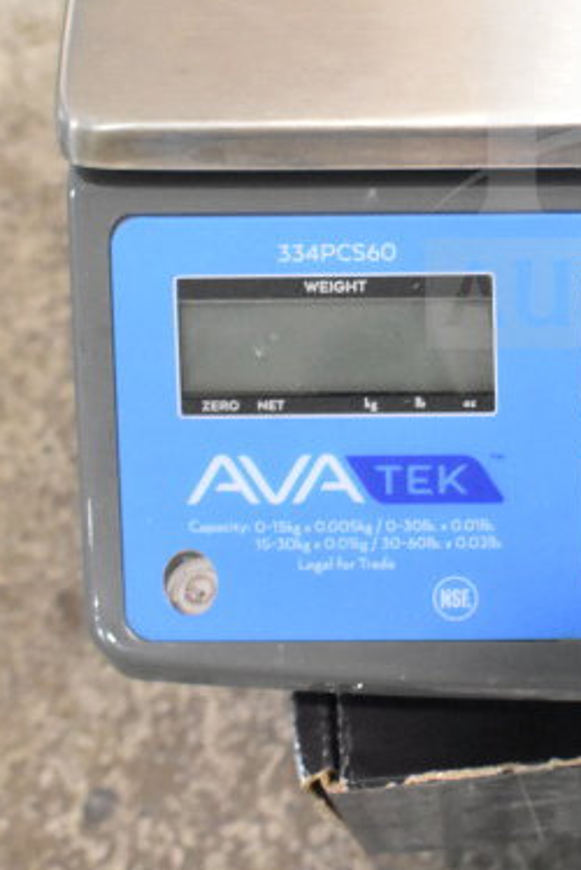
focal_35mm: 88
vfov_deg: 22.8
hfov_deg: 15.1
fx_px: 2126
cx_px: 686
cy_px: 164
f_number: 6.3
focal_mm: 24
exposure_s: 1/160
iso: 6400
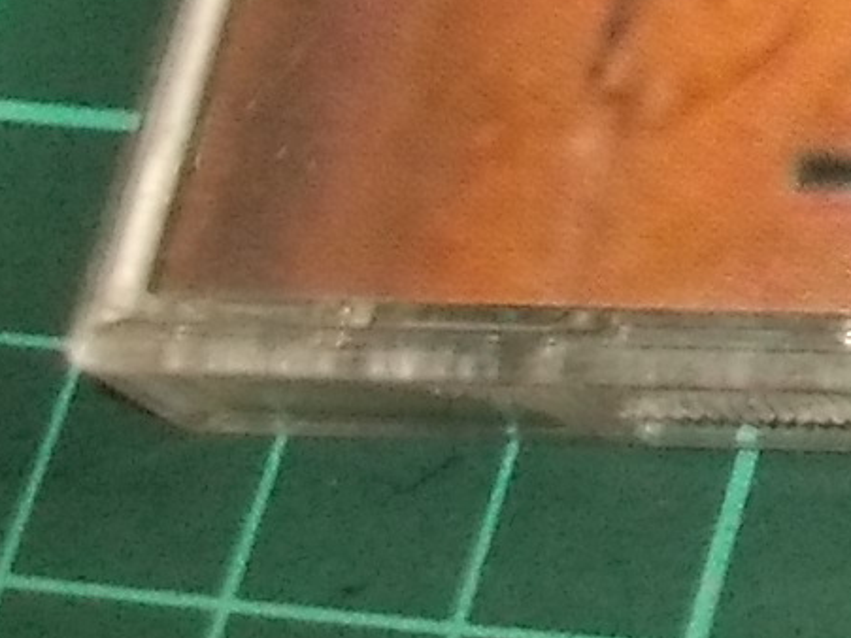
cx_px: 1981
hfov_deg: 11.4
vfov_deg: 9.6
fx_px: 3588
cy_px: -549
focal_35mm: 146
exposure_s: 1/30
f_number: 3.3
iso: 320
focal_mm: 4.1
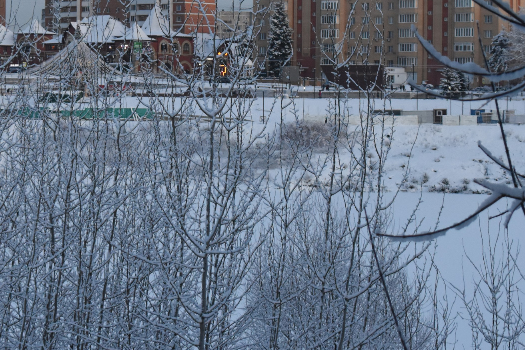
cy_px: 67
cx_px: 131
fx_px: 2348
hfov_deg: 12.7
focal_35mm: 161
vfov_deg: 8.5
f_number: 7.1
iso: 2000
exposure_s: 1/200
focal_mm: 55
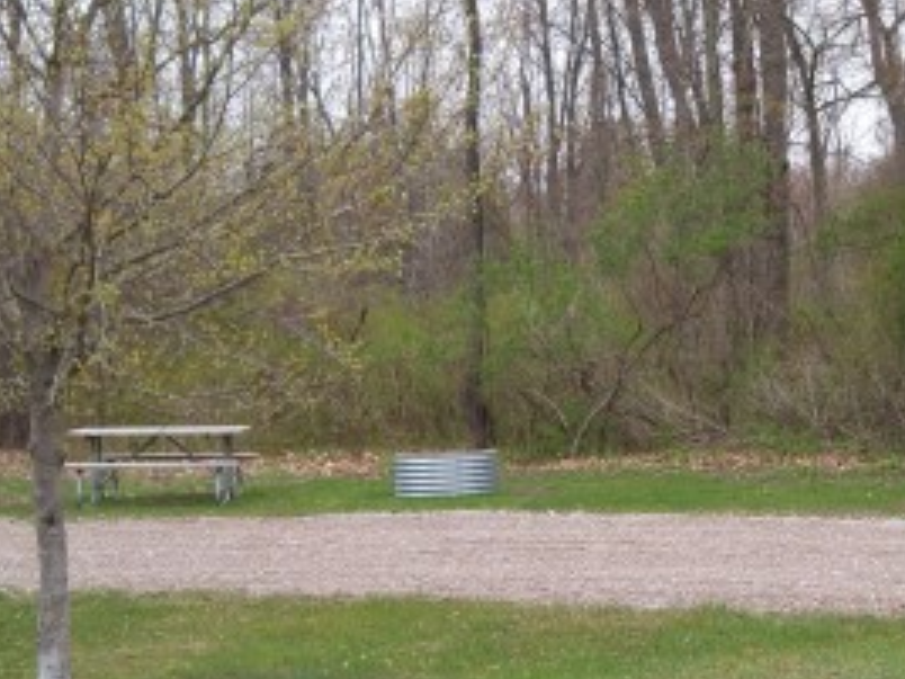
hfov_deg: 28.9
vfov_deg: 21.8
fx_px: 1752
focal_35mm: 67
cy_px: 481
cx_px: 566
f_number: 3.5
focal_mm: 6.2
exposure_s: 1/125
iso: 64
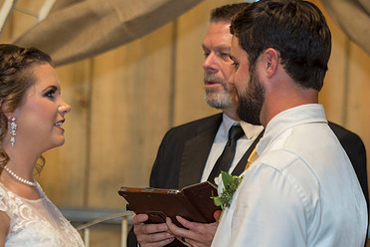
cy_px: 180
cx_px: 153
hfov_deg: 11.0
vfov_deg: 7.3
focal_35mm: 187
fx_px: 1922
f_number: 2.8
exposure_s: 1/160
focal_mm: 120
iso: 1600
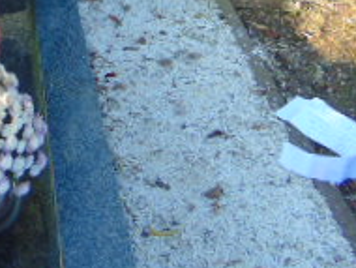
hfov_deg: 21.0
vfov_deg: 17.0
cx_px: -114
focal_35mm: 84
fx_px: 865
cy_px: -34
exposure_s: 1/250
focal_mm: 4.5
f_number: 3
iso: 80
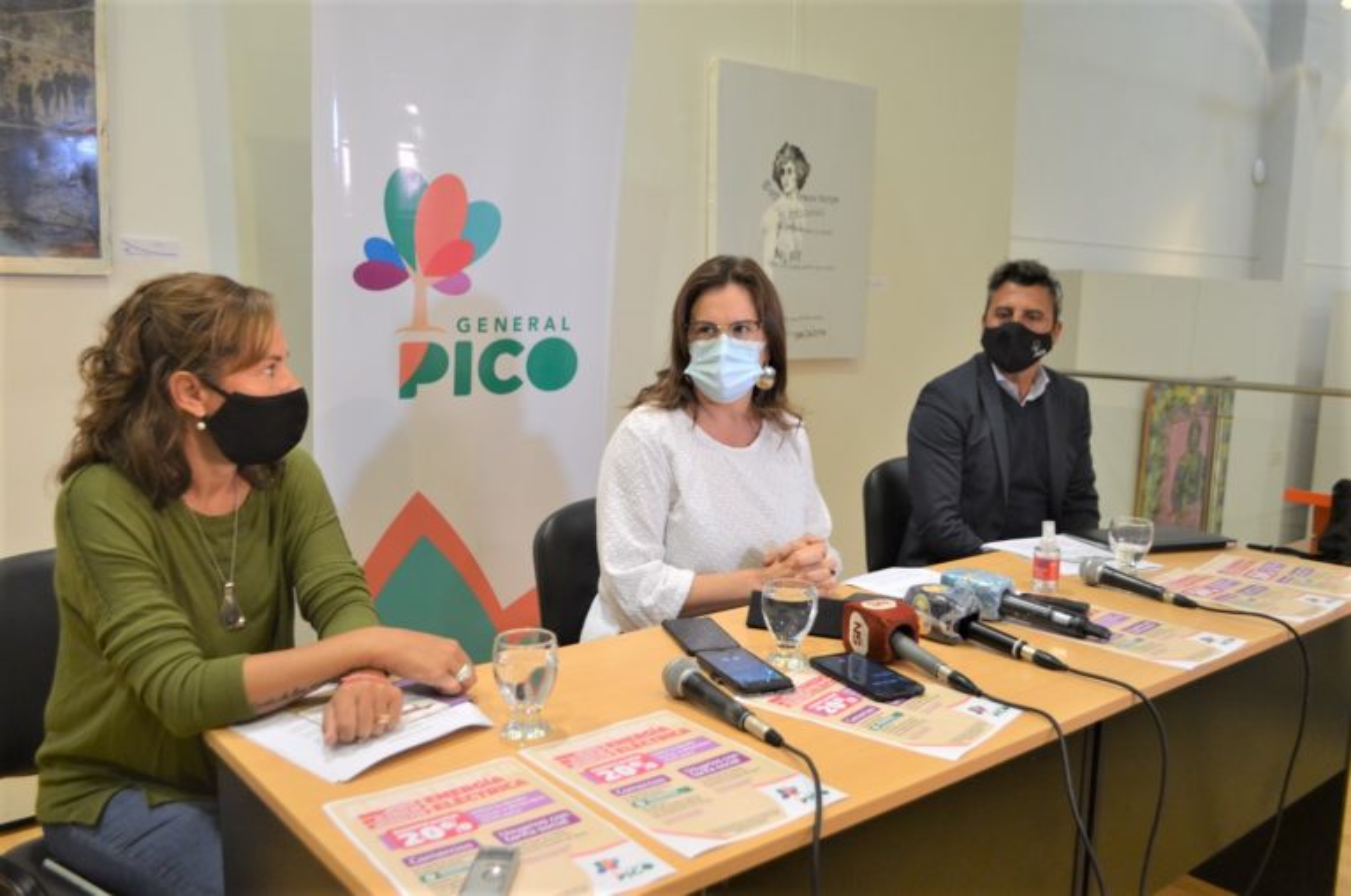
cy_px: 448
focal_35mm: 30
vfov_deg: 43.4
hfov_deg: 62.0
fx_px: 1124
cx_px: 676
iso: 640
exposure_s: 1/60
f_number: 4
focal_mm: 20
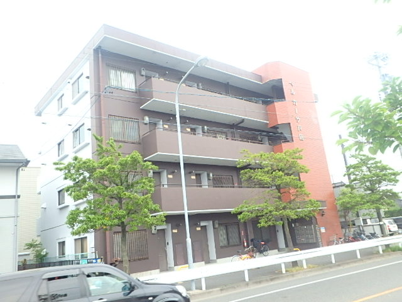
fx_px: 337
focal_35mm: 29
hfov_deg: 61.7
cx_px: 201
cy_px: 151
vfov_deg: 48.2
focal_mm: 5.2
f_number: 4.6
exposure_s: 1/250
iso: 400
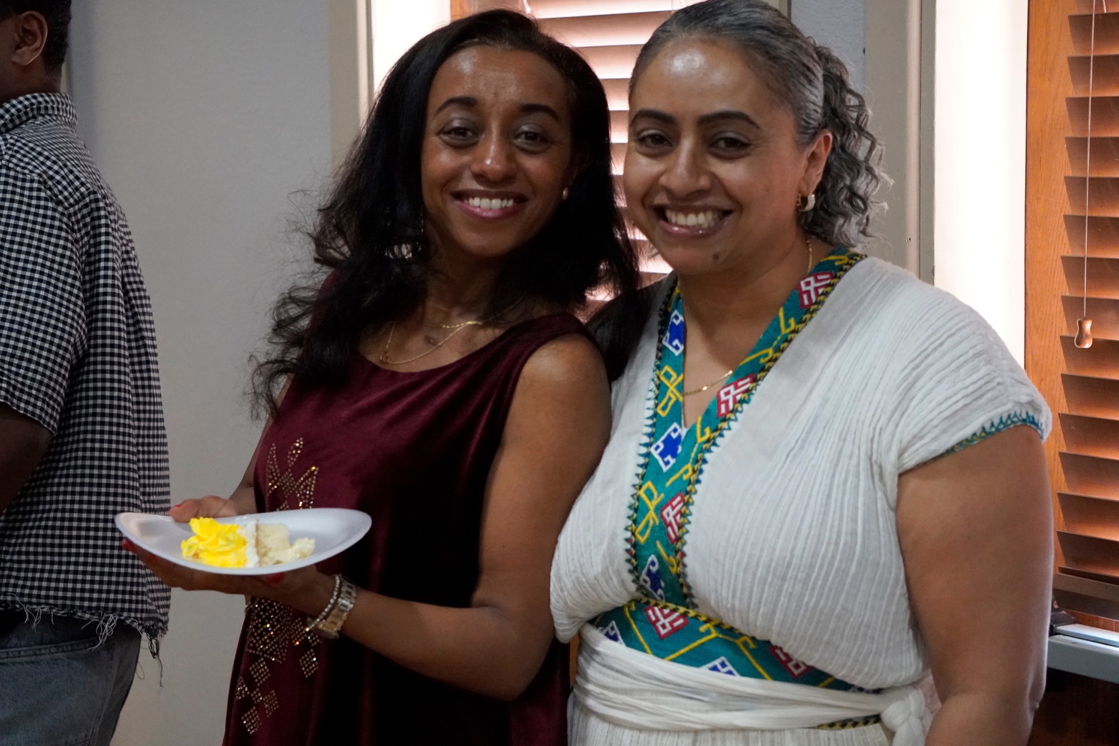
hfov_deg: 24.6
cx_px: 560
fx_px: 2564
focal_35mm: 82
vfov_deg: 16.6
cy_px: 373
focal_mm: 55
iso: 5000
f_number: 4.5
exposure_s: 1/160
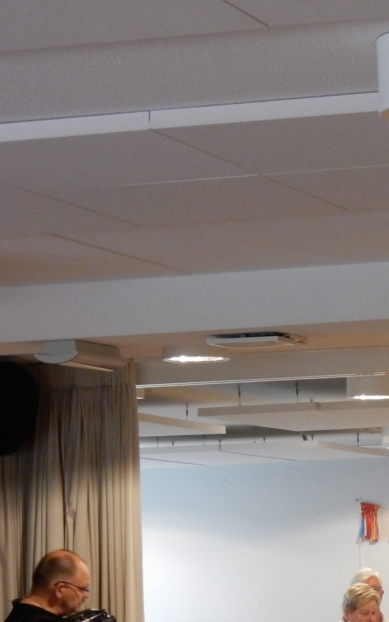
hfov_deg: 8.6
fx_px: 2494
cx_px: 688
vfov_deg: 14.1
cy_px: 502
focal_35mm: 147
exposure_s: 1/15
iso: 400
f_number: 4.5
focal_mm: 10.7
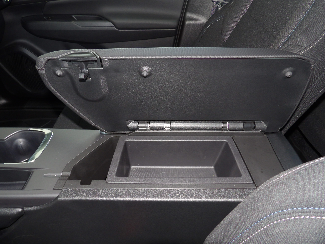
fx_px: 225
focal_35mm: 24
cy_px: 122
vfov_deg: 56.8
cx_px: 162
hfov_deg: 71.6
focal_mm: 4.3
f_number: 3.2
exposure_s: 1/33
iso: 200
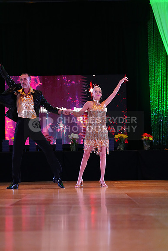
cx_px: 84
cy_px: 126
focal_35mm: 92
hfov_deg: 14.9
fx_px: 644
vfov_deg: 22.1
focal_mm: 92
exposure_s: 1/400
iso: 6400
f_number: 2.8
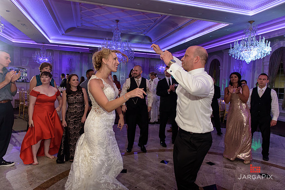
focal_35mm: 24
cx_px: 142
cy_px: 95
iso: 1600
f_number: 3.2
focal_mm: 24
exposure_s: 1/125
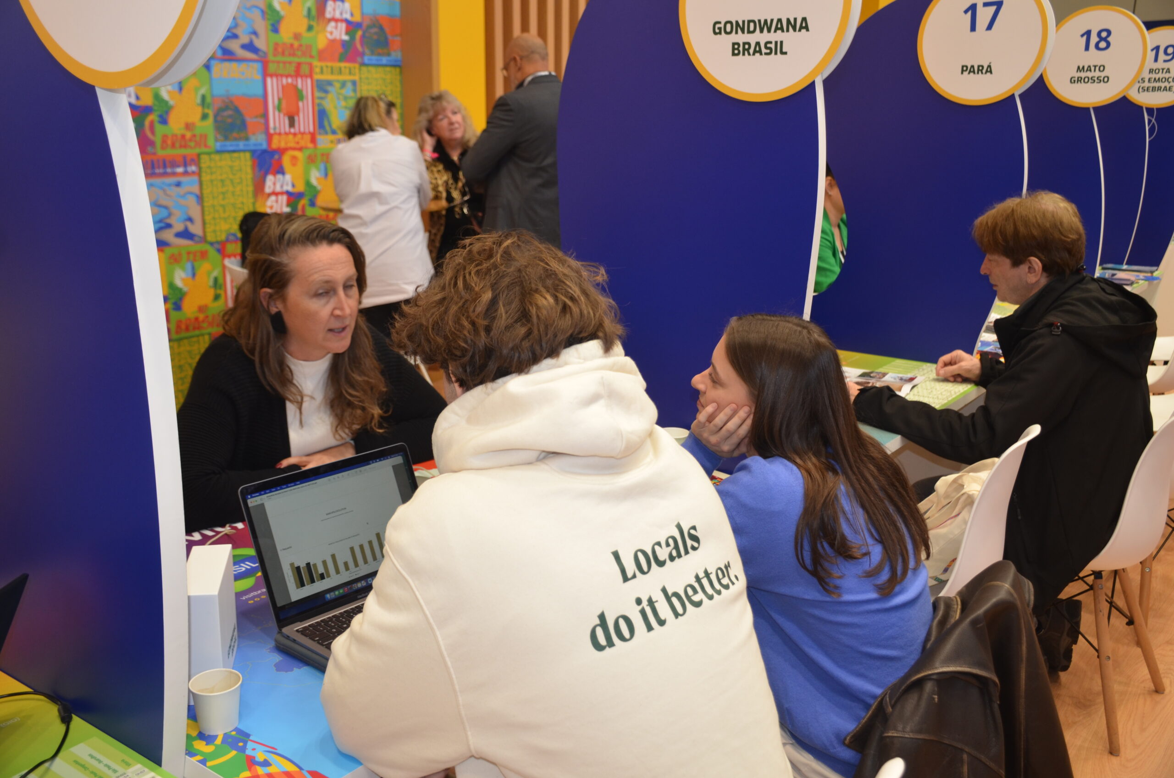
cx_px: 587
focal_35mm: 34
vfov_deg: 38.2
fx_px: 1123
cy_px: 389
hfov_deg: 55.2
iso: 400
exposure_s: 1/80
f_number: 3.8
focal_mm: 23
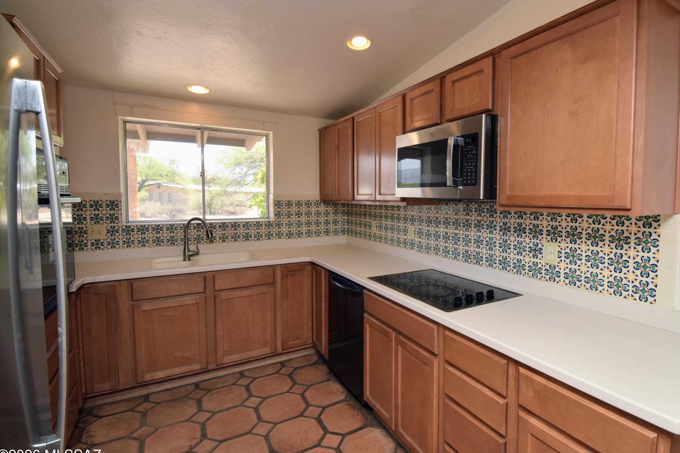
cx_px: 381
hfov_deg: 92.8
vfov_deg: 70.4
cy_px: 222
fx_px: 321
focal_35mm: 17
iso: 400
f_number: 9
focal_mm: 10
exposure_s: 1/100
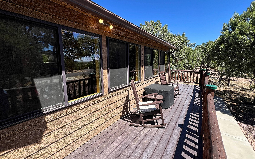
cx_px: 128
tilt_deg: -7.8
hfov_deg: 105.3
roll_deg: +0.7
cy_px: 76
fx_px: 97
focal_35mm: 14
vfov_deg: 78.6
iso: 32
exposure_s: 1/523
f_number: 1.8
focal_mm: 1.57
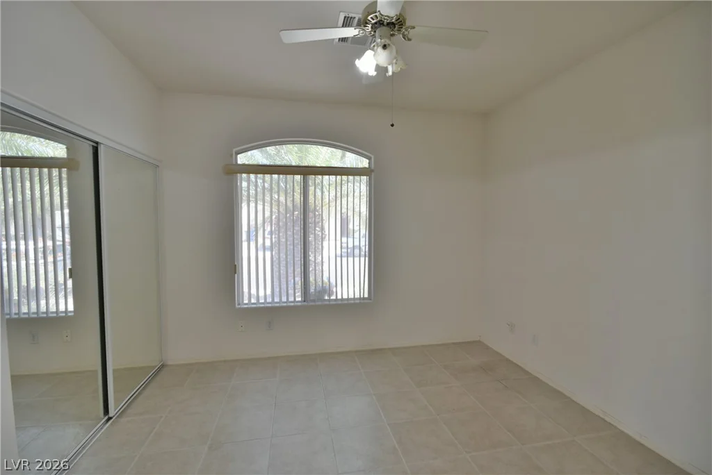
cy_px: 238
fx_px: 297
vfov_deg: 77.4
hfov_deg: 100.4
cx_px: 356
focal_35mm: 15
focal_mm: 10
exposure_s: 1/30
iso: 1000
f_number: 7.1
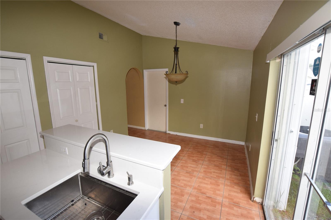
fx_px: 138
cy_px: 110
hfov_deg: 100.4
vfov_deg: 77.3
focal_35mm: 15
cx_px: 166
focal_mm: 10
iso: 560
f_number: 5.6
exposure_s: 1/125
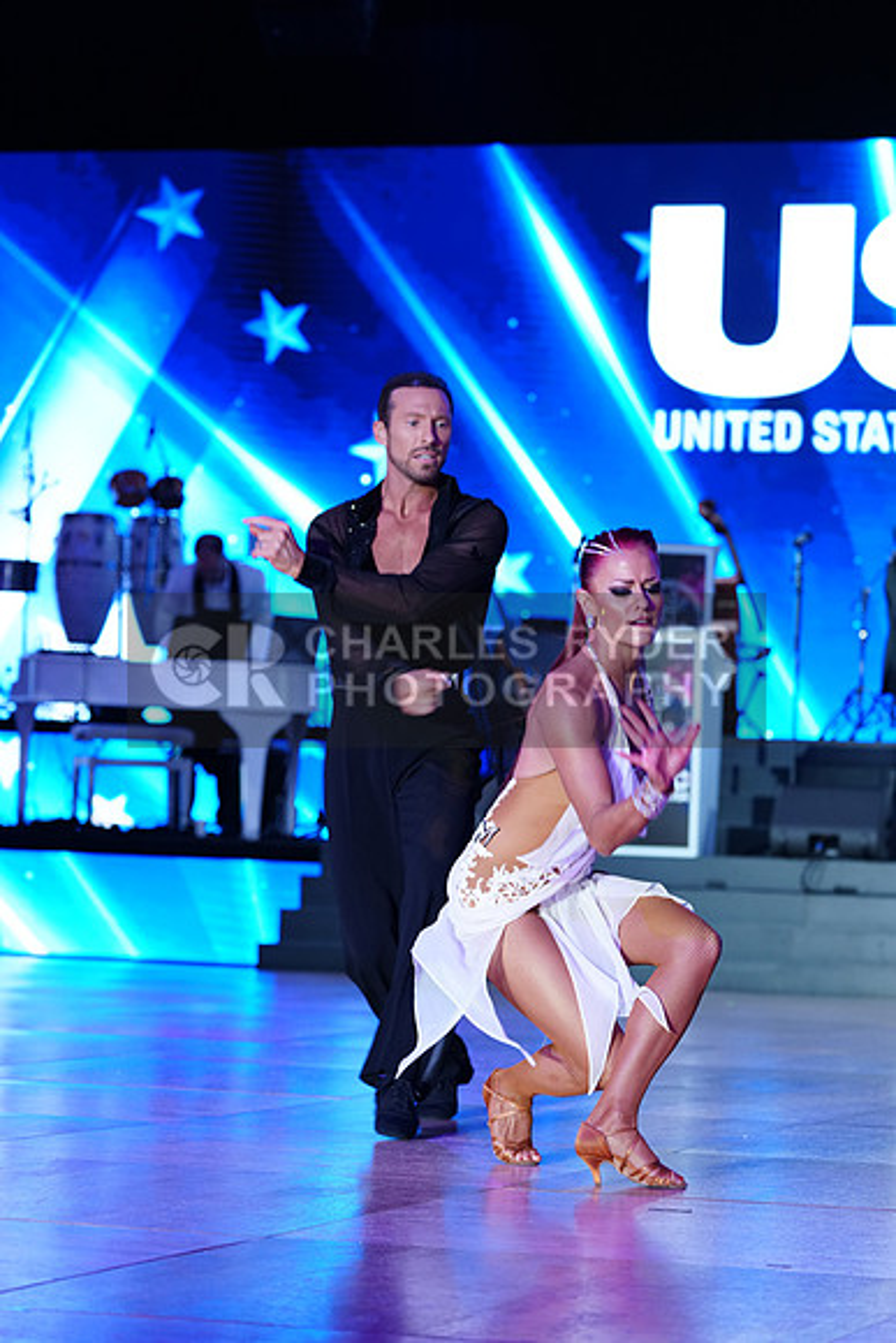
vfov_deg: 18.3
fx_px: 4179
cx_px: 448
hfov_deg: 12.2
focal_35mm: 112
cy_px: 672
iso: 800
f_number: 4
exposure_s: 1/250
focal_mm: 112
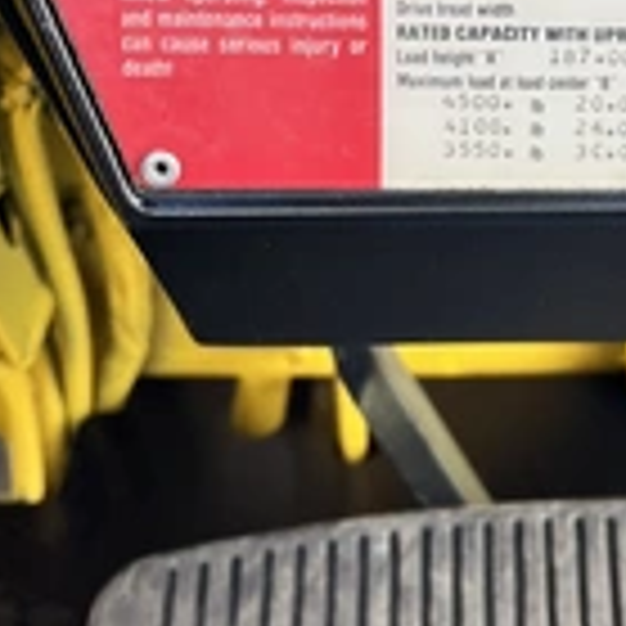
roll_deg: -1.1
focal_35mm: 66
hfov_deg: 25.3
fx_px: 1350
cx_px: 563
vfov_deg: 25.0
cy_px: 18
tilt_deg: -23.0
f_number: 1.6
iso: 50
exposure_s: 1/337
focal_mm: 5.1
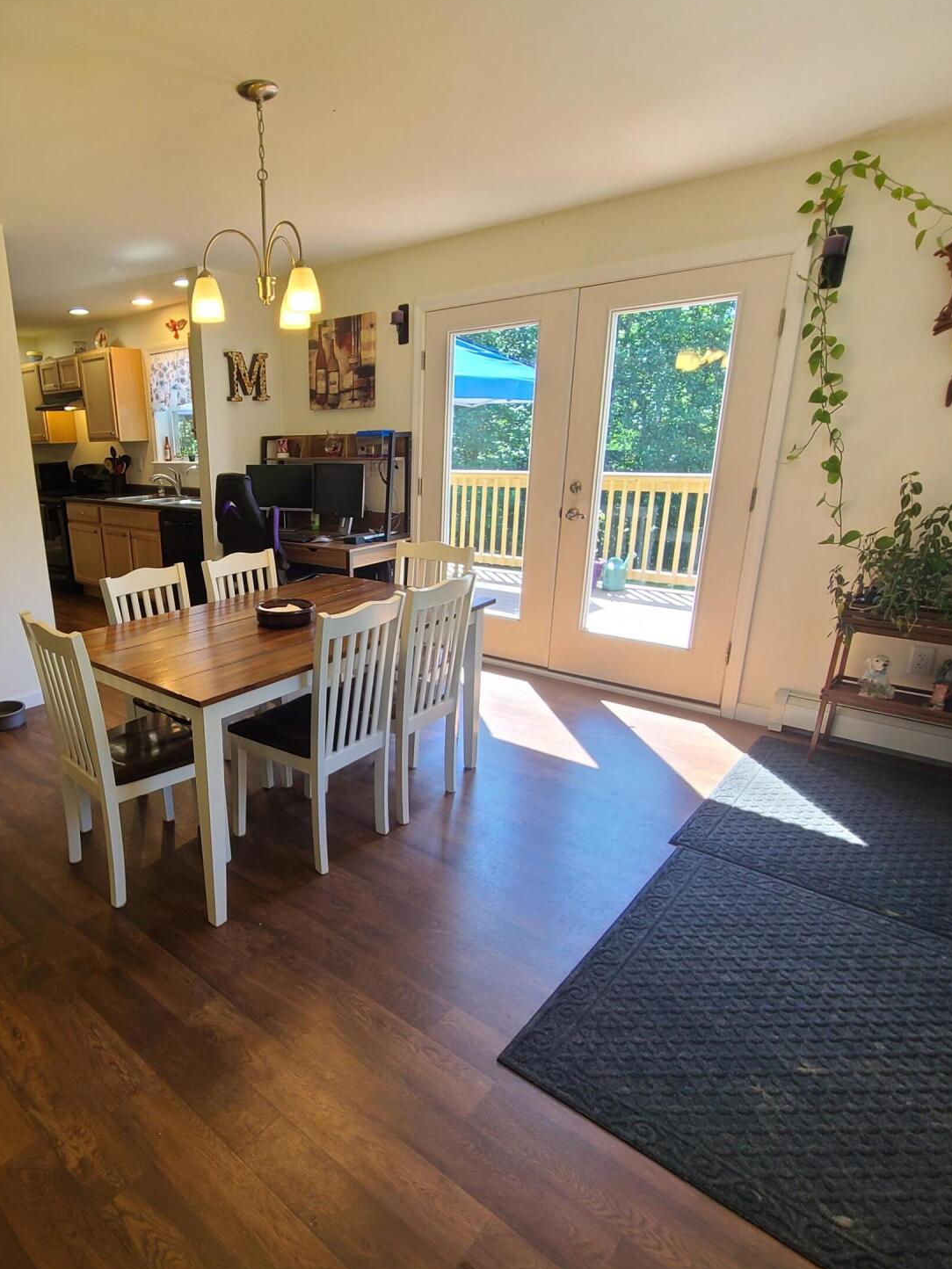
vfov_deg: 87.7
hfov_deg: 69.1
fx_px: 660
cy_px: 655
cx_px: 300
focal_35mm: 18
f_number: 2.2
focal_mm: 2.2
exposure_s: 1/60
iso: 64
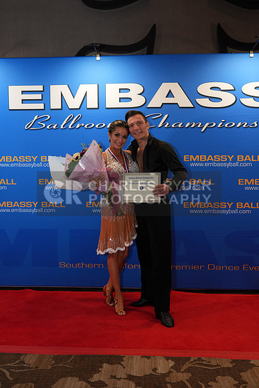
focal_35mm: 32
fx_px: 345
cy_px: 194
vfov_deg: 58.7
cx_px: 130
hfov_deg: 41.1
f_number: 4
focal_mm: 32
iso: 1250
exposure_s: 1/200
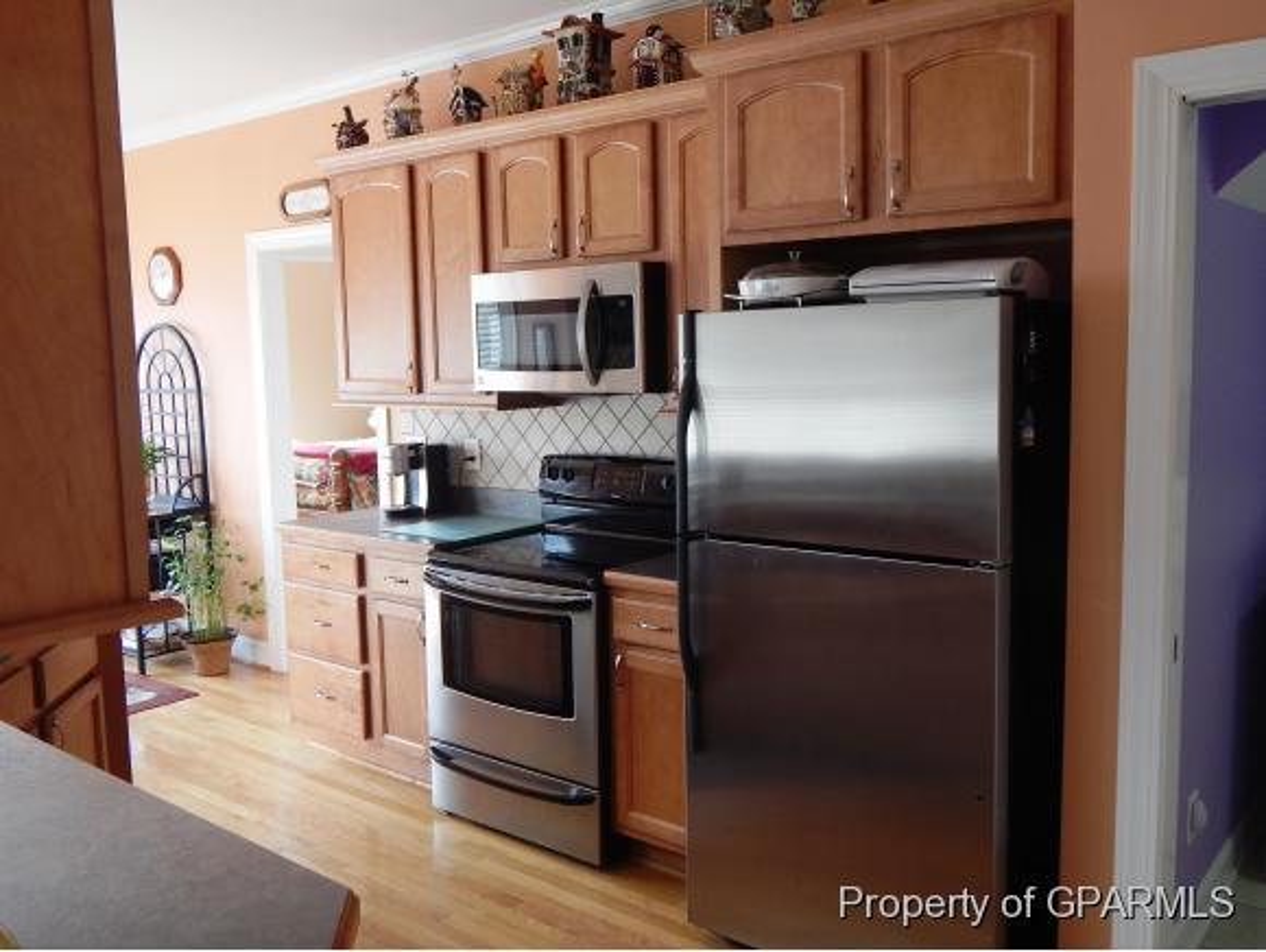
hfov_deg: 58.3
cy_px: 476
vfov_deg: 45.5
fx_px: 1135
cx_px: 633
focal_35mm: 31
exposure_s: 1/30
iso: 200
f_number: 3.2
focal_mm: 5.6
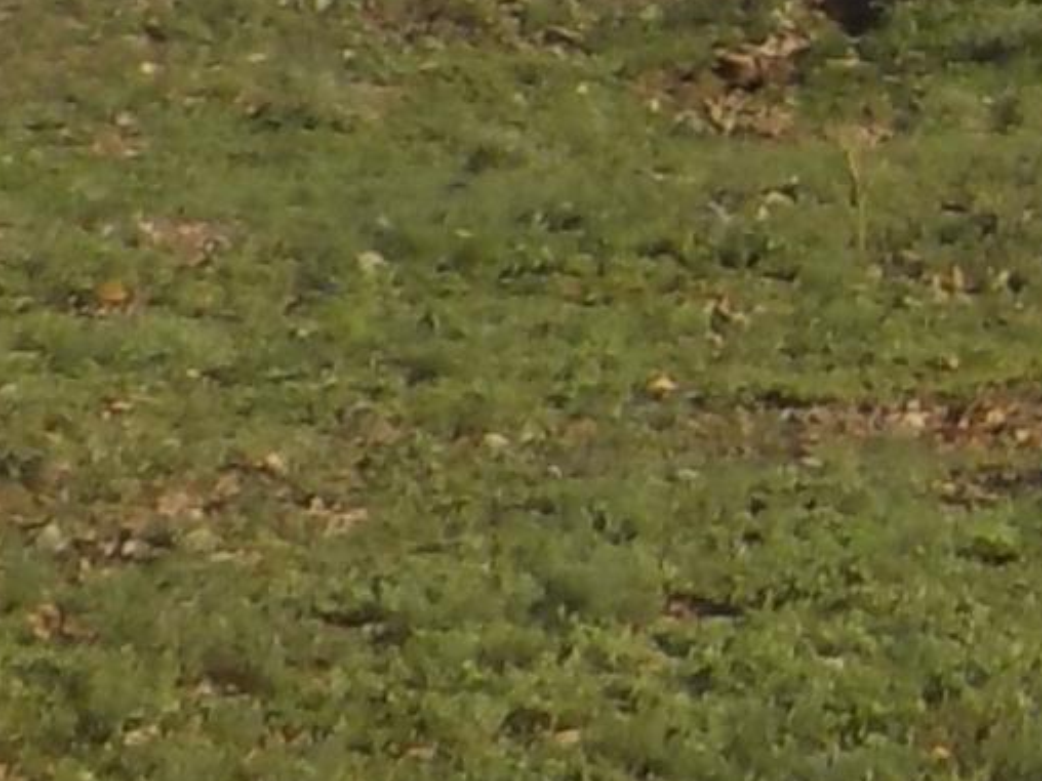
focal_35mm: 177
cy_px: -364
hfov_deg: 9.8
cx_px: 2541
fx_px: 5328
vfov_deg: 8.2
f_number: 3.3
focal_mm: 4.1
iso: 125
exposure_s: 1/1250
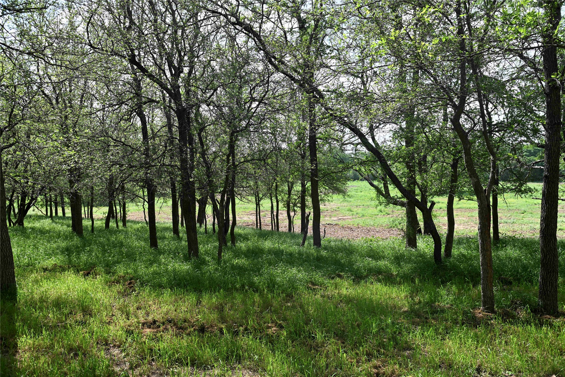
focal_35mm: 32
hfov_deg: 58.7
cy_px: 188
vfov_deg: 41.1
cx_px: 282
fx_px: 502
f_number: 5.6
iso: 320
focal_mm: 32
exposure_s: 1/800
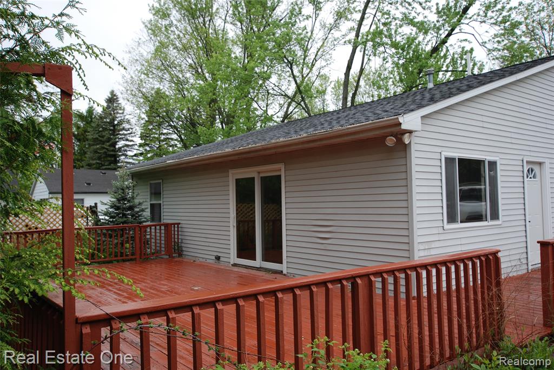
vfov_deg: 43.7
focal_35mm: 30
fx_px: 462
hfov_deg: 61.9
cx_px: 277
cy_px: 185
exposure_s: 1/125
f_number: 5.6
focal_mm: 20
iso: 140
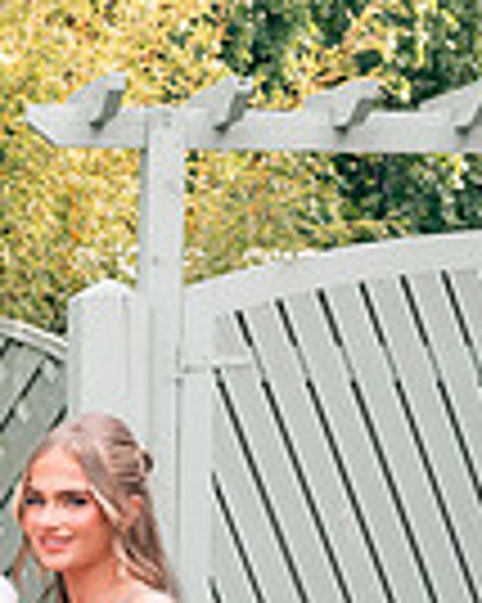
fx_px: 2321
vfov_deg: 14.3
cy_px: 758
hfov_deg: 11.4
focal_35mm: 130
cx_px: -216
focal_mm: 32
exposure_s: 1/160
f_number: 6.3
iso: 160
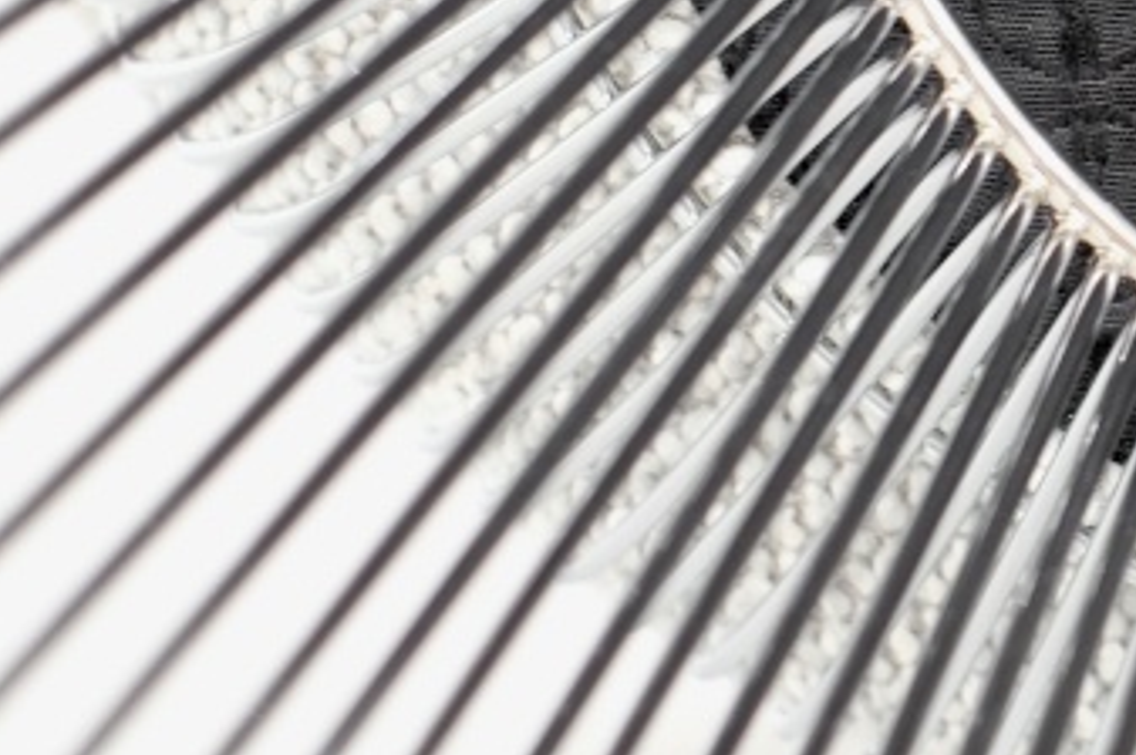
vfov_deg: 7.1
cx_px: 1726
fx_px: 5958
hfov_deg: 10.5
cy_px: -445
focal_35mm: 189
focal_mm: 35
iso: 800
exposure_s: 1/40
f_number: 3.6
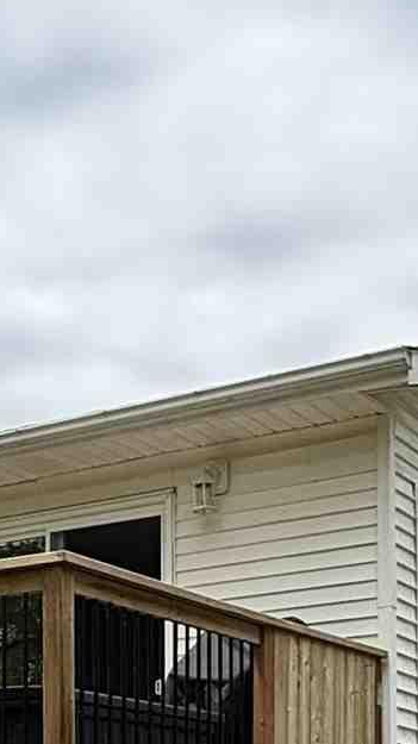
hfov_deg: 16.1
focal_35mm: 75
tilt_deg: +1.3
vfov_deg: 25.6
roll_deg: -0.9
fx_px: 1480
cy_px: 867
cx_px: 149
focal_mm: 2.22
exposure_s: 1/1656
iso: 64
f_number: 2.2
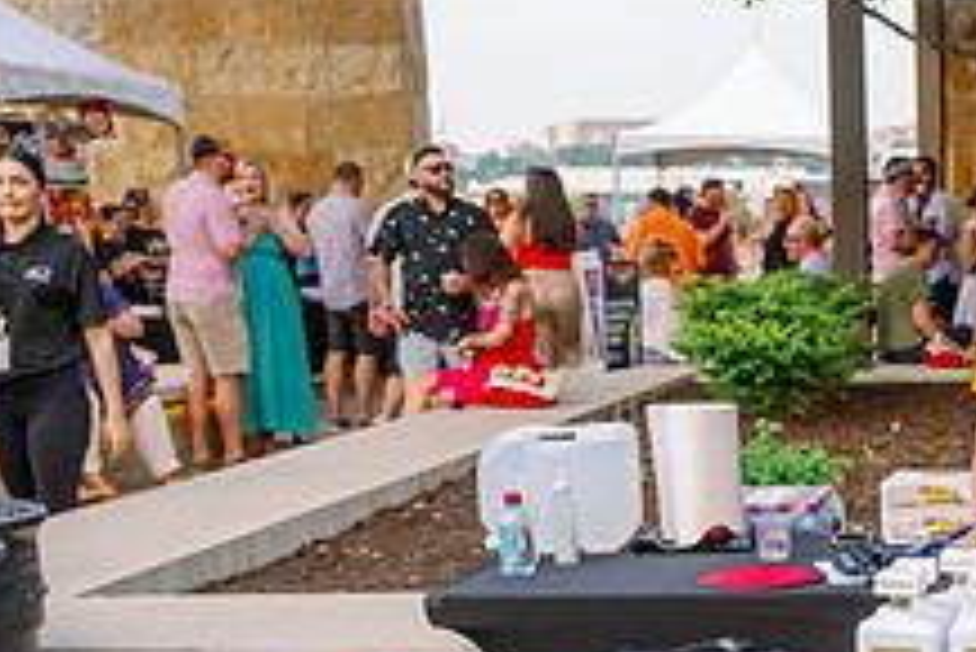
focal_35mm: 87
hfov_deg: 21.8
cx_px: 1138
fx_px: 2360
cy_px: 564
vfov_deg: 15.6
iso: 1000
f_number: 4.5
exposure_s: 1/1000
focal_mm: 32.5
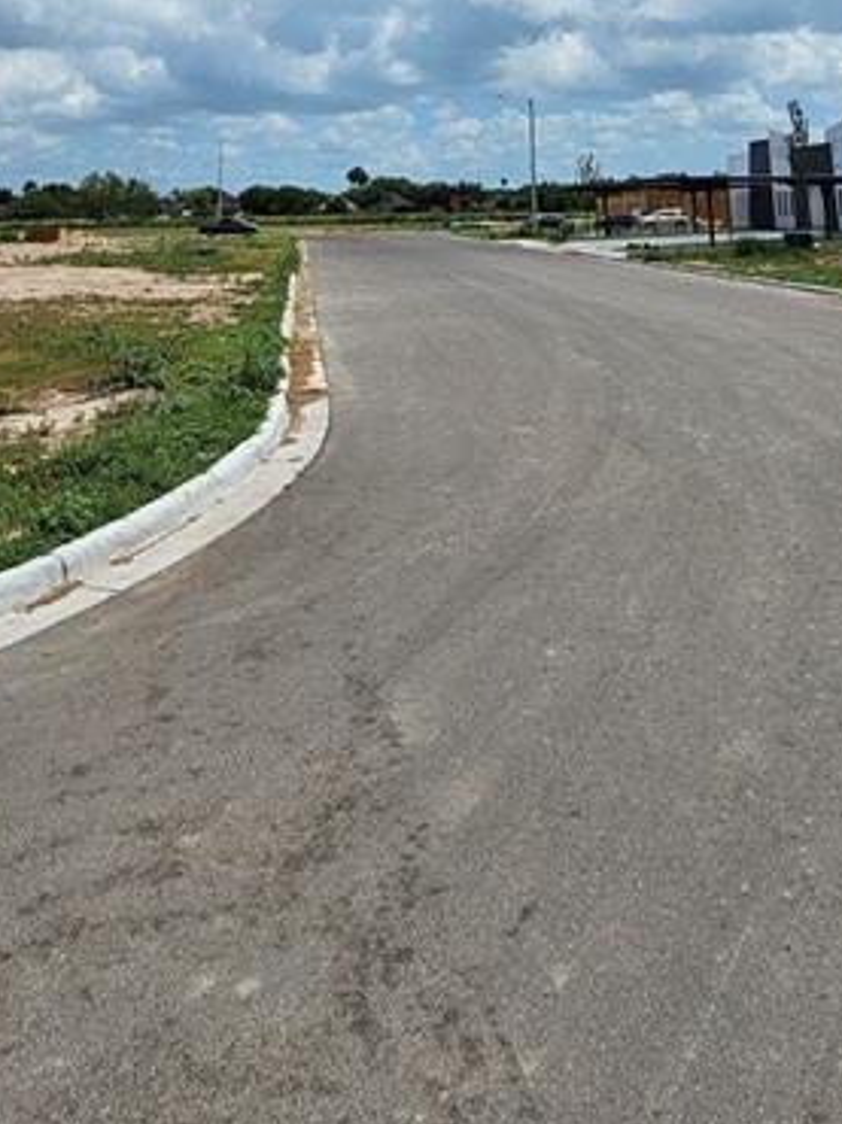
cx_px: 450
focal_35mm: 27
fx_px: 877
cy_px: 21
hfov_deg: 51.3
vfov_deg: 52.9
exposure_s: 1/7732
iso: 50
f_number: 2.2
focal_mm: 2.2
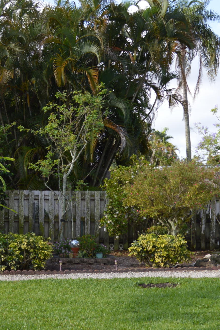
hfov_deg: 15.2
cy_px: 219
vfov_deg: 22.5
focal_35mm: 90
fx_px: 825
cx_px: 119
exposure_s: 1/200
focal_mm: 26
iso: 100
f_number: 5.6
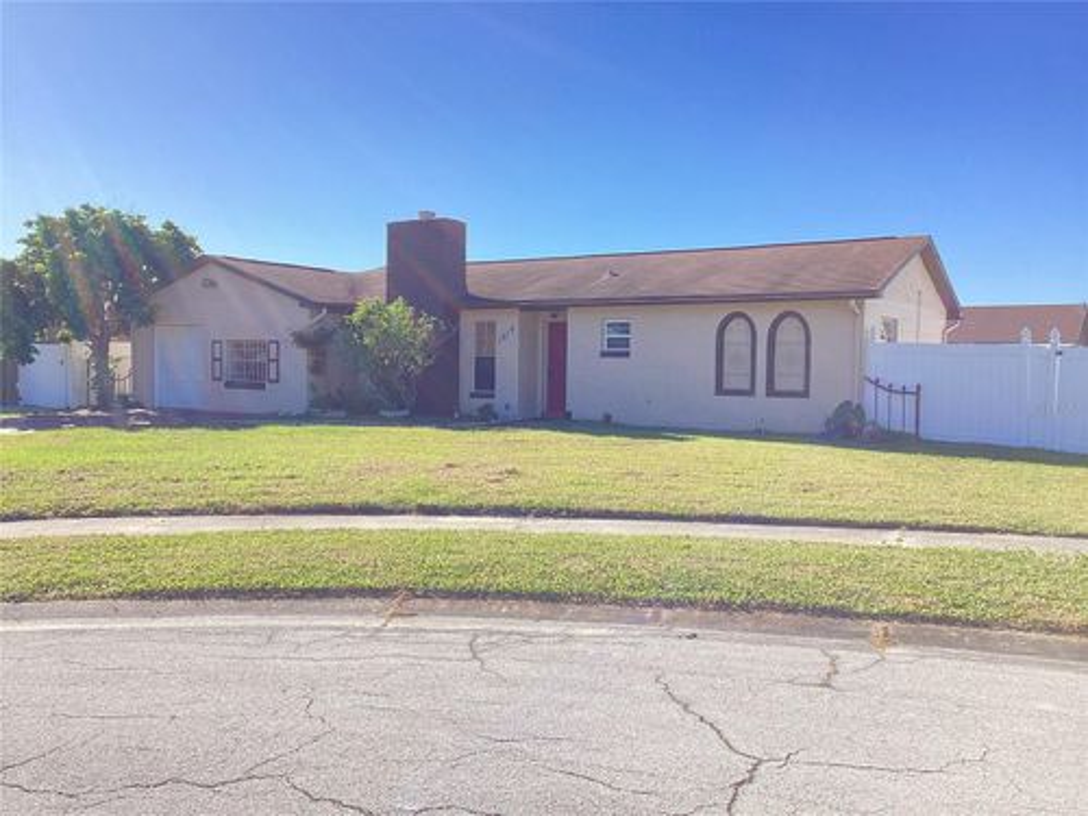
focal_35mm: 31
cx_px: 544
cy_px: 408
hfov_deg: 58.4
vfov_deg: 45.4
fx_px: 974
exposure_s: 1/627
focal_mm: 3.3
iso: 25
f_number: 2.4
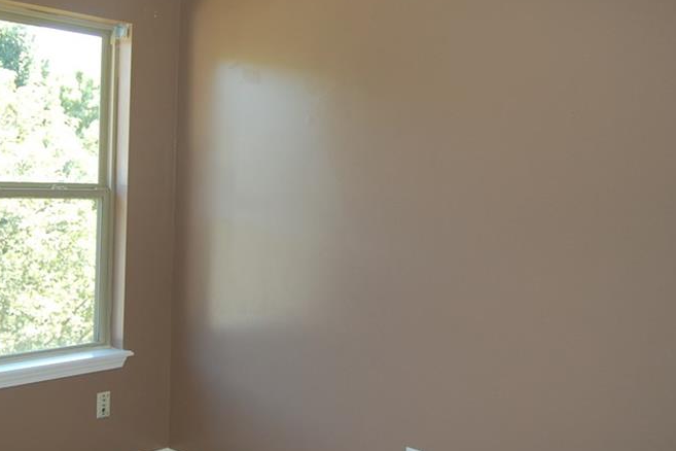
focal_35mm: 42
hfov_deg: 46.0
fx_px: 789
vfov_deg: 31.9
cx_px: 253
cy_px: 204
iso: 400
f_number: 3.5
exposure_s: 1/125
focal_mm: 18
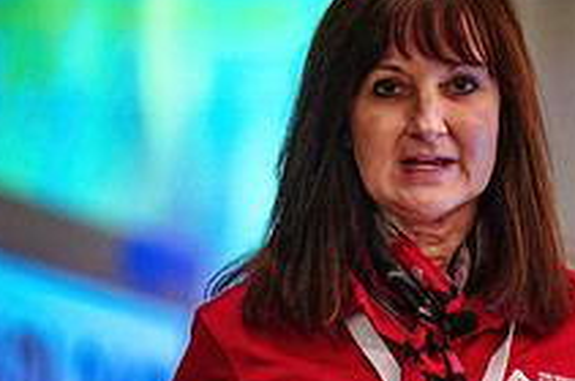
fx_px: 8787
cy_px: 339
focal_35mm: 551
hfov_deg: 3.7
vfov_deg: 2.5
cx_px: 553
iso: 3200
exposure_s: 1/250
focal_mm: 200
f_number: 2.8
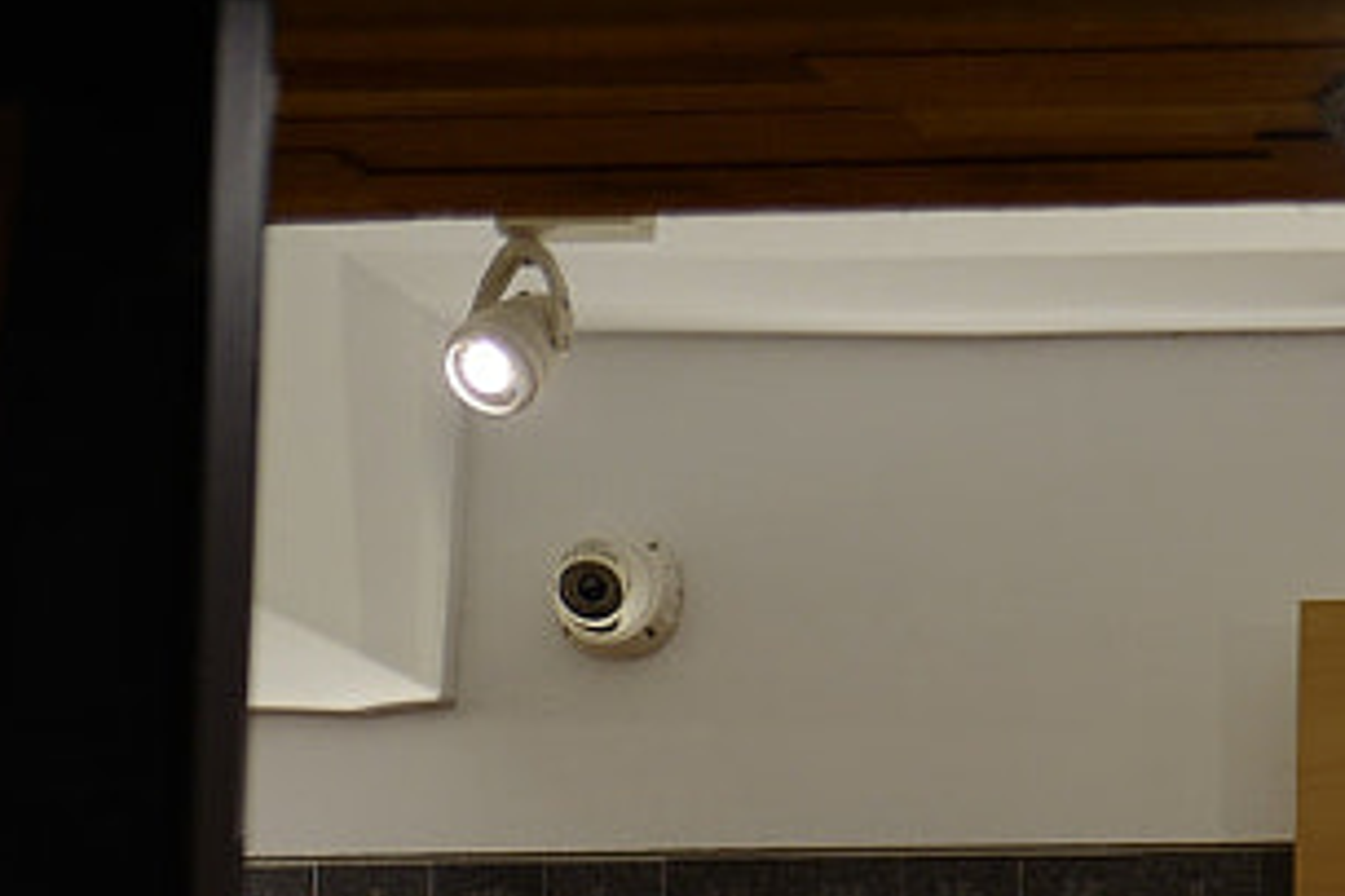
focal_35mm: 147
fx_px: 5489
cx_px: 2800
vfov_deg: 9.0
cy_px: 1518
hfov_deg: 12.2
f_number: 1.7
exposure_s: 1/80
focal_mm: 28
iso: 100
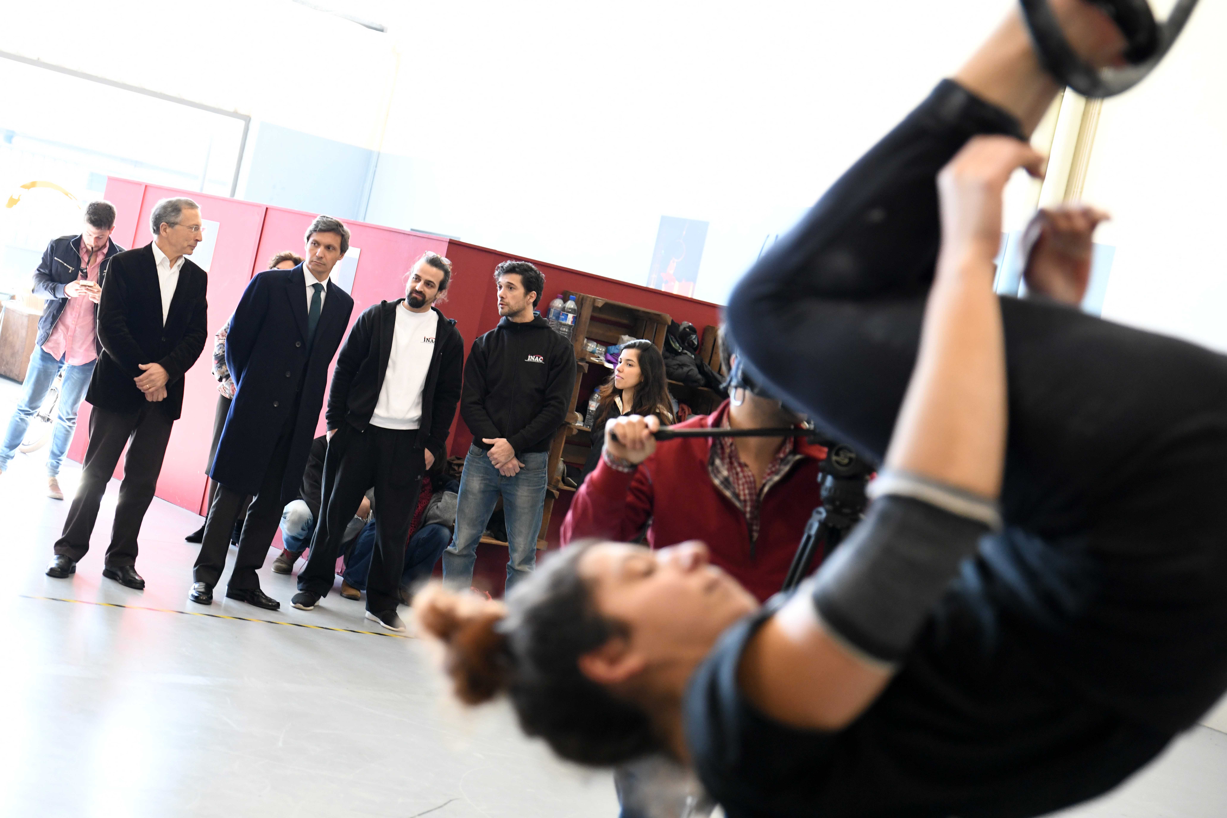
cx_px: 614
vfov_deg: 27.0
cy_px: 409
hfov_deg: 39.6
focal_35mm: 50
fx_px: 1704
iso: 1600
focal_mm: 50
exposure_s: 1/160
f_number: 2.8
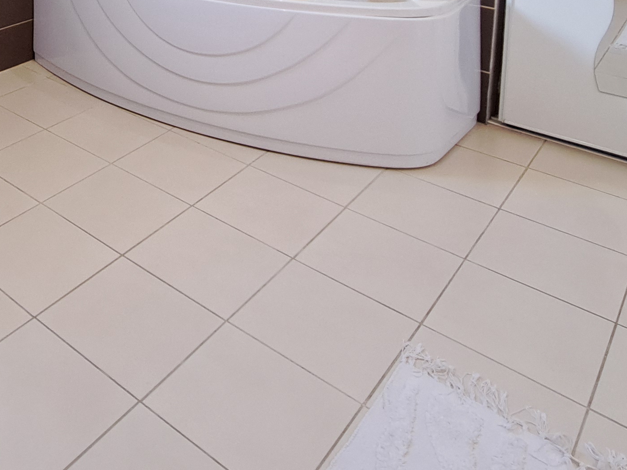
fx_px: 670
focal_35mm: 37
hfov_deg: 44.5
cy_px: -122
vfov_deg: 31.1
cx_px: 37
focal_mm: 1.74
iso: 200
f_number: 2.2
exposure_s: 1/33
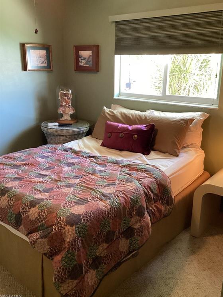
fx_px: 275
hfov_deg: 44.2
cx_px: 115
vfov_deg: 56.8
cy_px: 146
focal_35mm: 32
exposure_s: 1/40
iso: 320
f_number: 2.4
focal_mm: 3.3
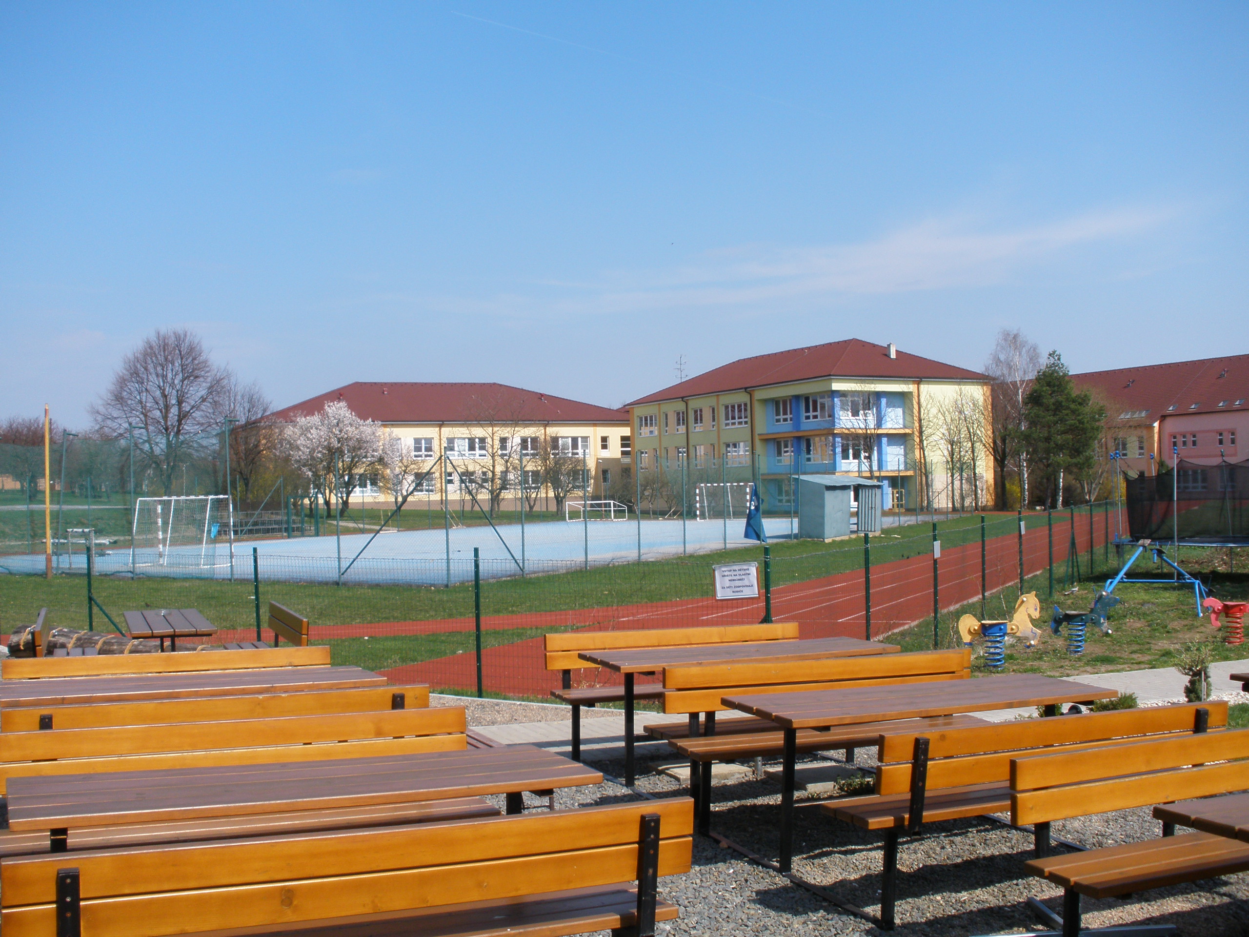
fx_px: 1299
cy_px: 468
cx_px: 624
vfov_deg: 39.7
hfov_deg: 51.4
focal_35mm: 36
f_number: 5.6
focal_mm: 6.3
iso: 80
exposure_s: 1/400
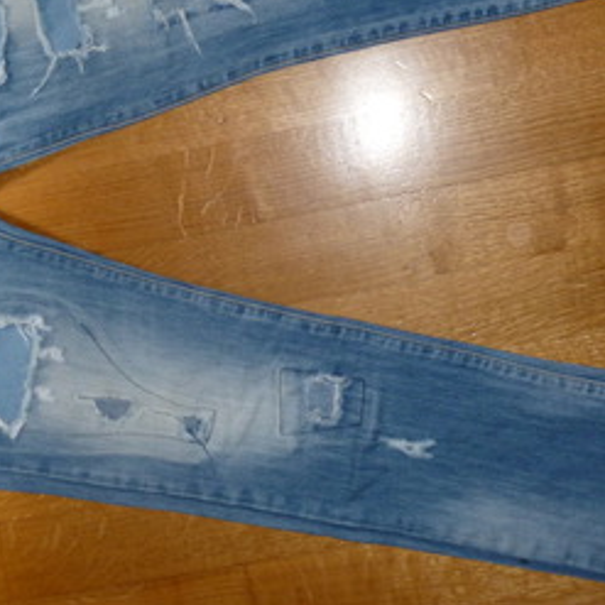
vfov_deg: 40.9
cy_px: 164
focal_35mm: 40
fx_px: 791
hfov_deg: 41.8
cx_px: 257
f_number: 3.3
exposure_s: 1/60
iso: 160
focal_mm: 5
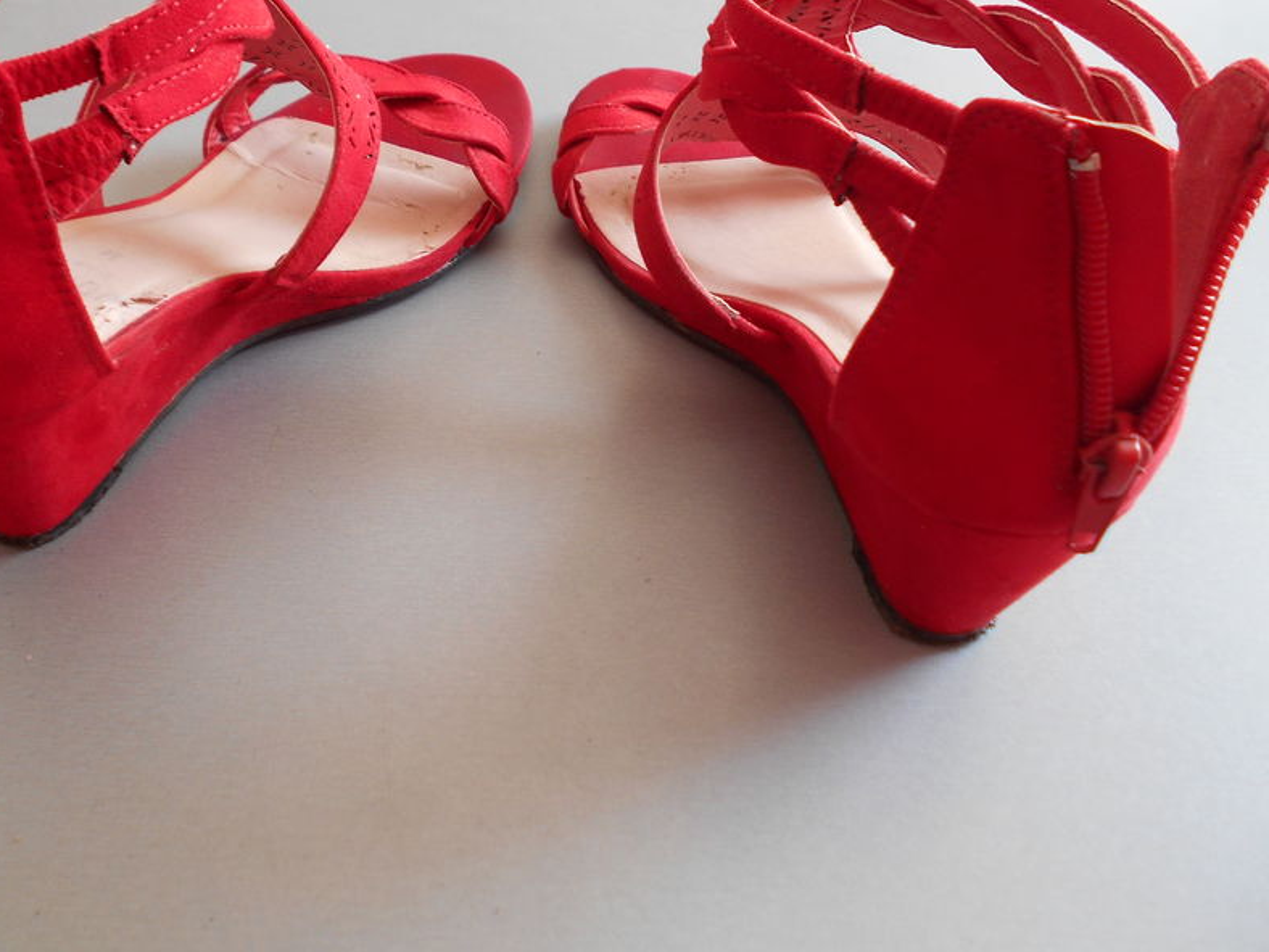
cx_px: 477
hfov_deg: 54.7
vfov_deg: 42.6
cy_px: 359
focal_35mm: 33
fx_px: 1210
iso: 110
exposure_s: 1/30
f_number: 3.2
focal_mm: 4.6
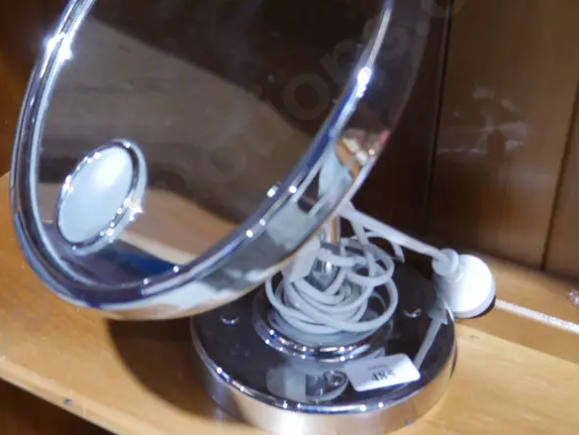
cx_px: 188
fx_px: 937
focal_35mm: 56
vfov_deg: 26.1
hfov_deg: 34.0
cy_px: 184
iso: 1250
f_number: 3.6
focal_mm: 16
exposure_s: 1/60
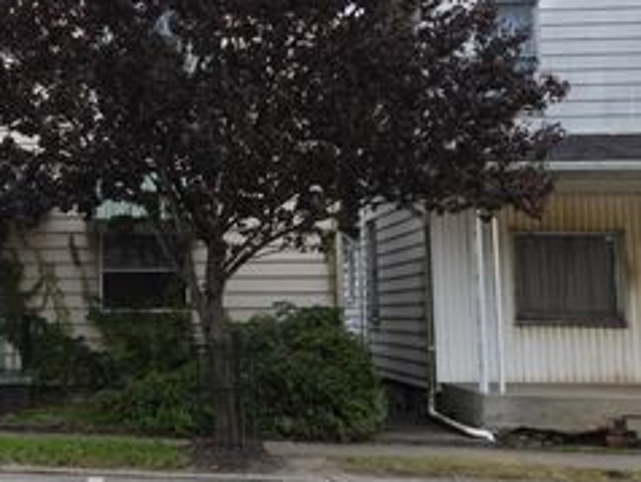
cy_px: 176
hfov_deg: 28.6
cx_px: -13
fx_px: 1168
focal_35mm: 63
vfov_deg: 23.3
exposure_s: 1/400
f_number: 3.2
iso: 100
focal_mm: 5.4
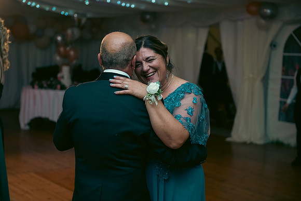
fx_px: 518
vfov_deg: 21.9
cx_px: 150
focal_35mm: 62
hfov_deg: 32.4
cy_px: 100
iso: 800
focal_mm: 62
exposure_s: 1/160
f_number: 3.5
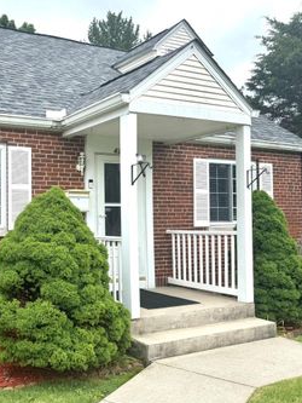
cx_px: 24
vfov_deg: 51.3
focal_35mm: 36
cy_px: 206
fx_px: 418
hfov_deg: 36.9
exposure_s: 1/3096
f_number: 1.78
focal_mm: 6.76
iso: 80
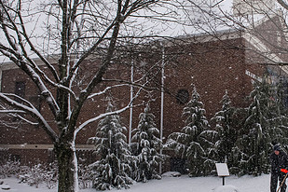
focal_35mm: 45
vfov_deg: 29.9
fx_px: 360
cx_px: 217
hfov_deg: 42.2
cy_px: 98
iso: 1000
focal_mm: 24
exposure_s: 1/640
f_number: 7.1
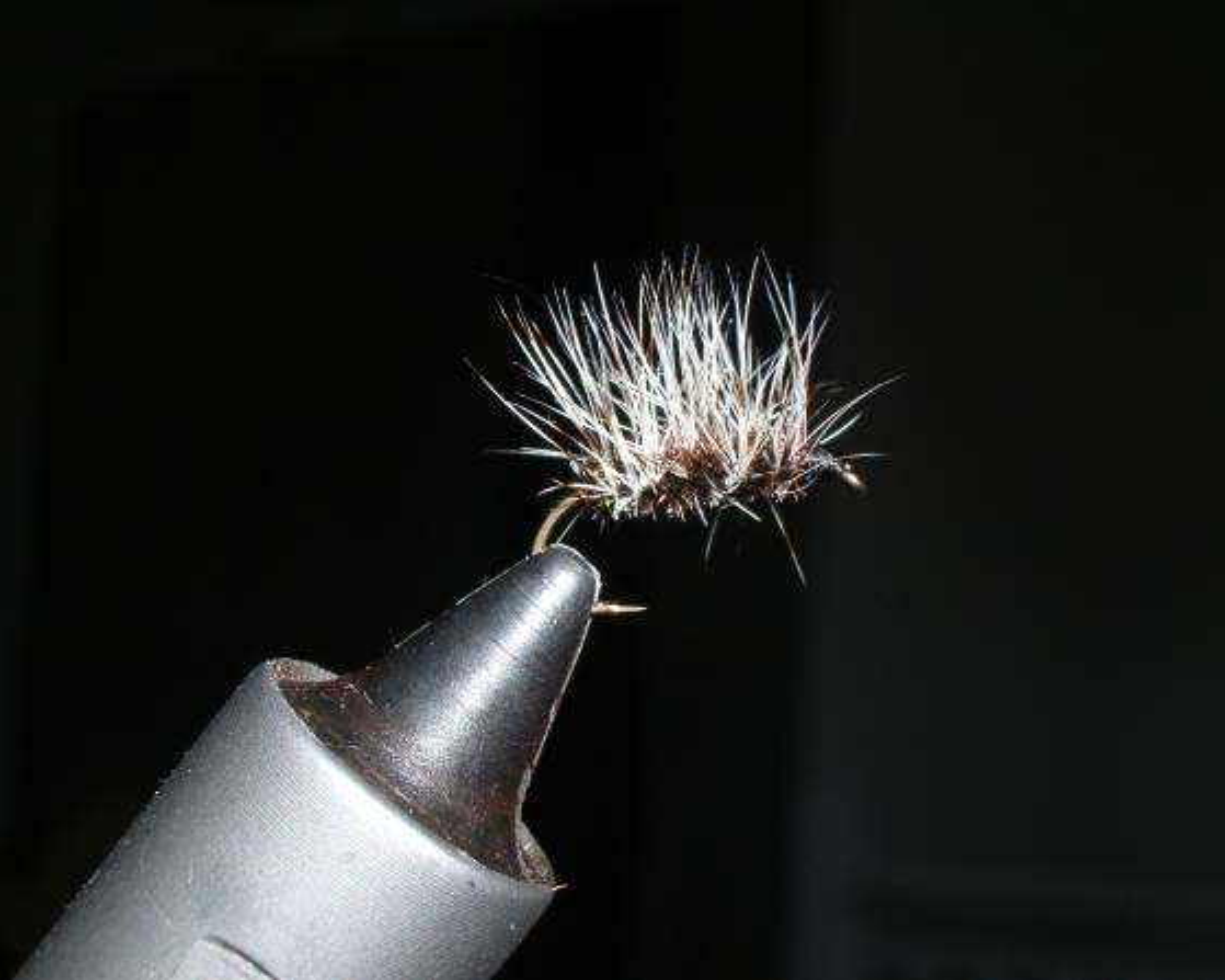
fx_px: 2356
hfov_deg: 29.1
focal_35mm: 65
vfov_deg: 23.5
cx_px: 603
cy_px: 489
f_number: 5.6
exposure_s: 1/60
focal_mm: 10.2
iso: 80
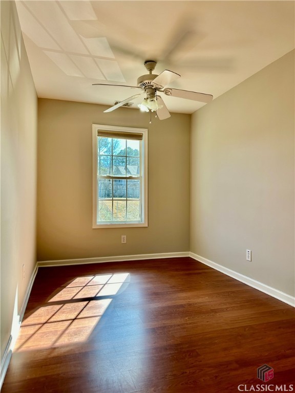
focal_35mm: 24
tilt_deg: +0.8
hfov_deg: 56.8
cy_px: 196
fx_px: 273
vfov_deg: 71.6
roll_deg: -1.2
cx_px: 148
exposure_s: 1/364
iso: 80
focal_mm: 6.86
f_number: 1.78
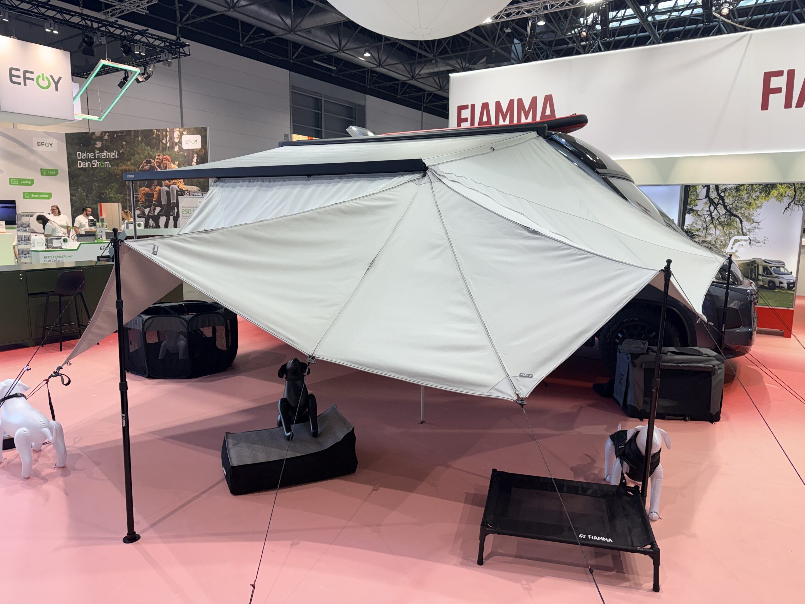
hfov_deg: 71.6
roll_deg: -0.2
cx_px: 402
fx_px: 558
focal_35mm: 24
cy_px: 302
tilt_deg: -9.2
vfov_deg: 56.8
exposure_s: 1/172
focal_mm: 6.76
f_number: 1.78
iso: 64
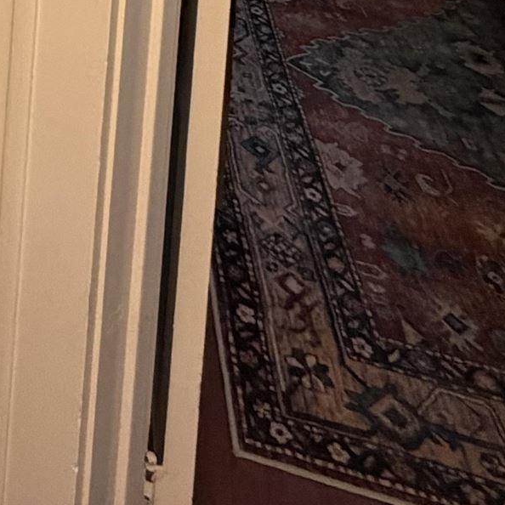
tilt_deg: -4.4
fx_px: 1056
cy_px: -468
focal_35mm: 64
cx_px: -262
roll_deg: -1.2
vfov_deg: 18.8
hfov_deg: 22.1
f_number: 2.2
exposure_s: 1/60
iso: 320
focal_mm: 2.22
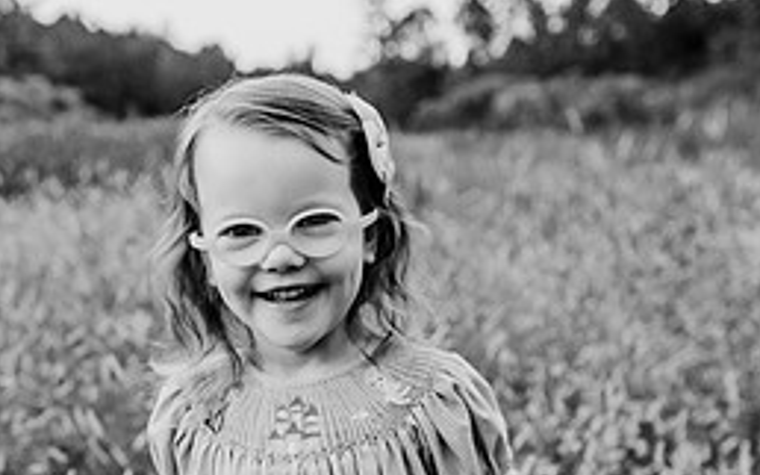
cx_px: 345
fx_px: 1139
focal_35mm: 55
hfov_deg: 36.9
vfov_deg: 23.3
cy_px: 353
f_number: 2.8
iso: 500
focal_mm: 24
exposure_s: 1/500
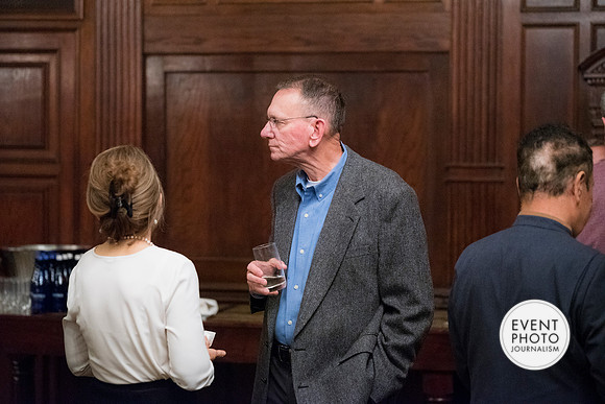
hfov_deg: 20.4
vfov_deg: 13.7
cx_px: 302
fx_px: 1681
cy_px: 202
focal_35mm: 100
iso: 6400
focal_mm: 100
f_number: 2.8
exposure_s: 1/125
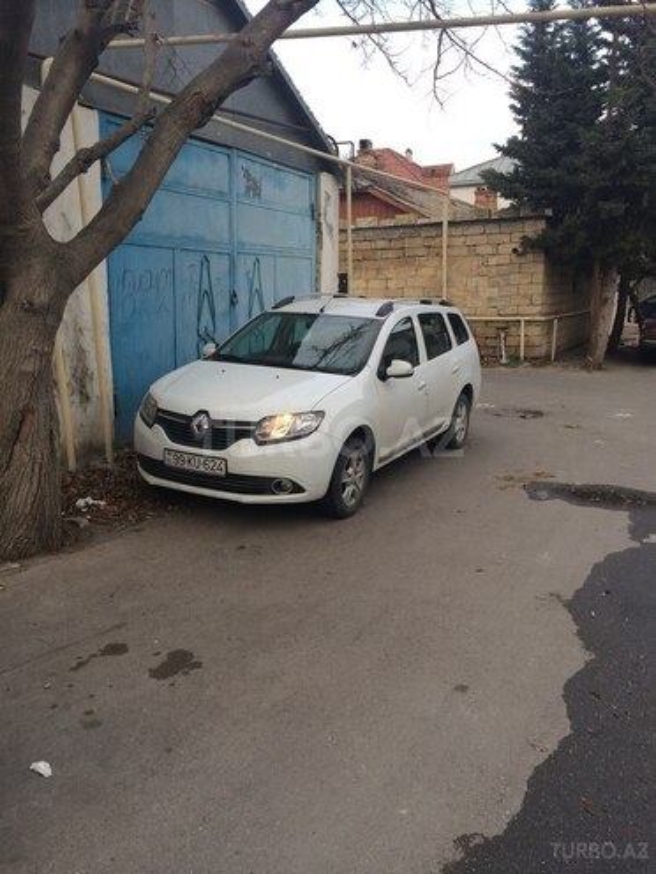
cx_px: 328
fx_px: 733
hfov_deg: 48.2
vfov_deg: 61.7
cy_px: 437
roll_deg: +0.8
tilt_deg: -13.0
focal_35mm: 29
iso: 32
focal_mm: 4.15
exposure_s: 1/121
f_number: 2.2
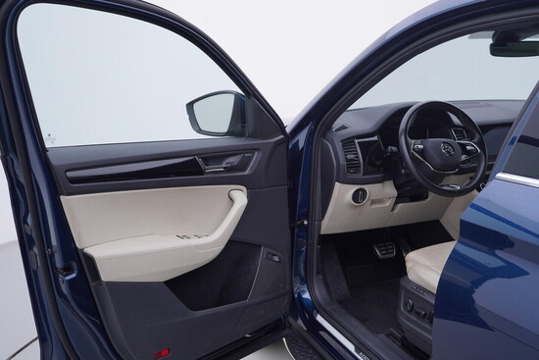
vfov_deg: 36.9
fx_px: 539
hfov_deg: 53.1
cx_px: 270
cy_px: 180
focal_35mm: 36
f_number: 3.5
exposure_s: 1/60
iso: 125
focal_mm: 24
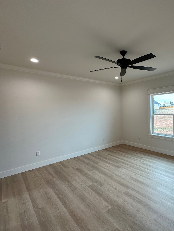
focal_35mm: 19
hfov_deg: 65.1
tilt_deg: -1.8
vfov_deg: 84.7
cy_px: 116
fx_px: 127
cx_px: 128
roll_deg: +1.0
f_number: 2.2
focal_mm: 2.22
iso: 50
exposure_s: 1/120
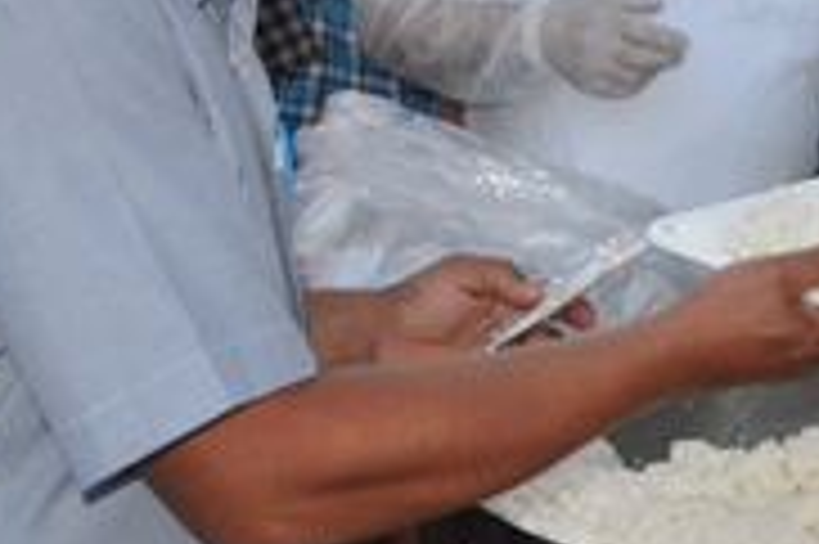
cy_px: 7
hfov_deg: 20.0
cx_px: 1017
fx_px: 2159
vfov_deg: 14.2
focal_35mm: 95
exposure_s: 1/125
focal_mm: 18
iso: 500
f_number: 3.5
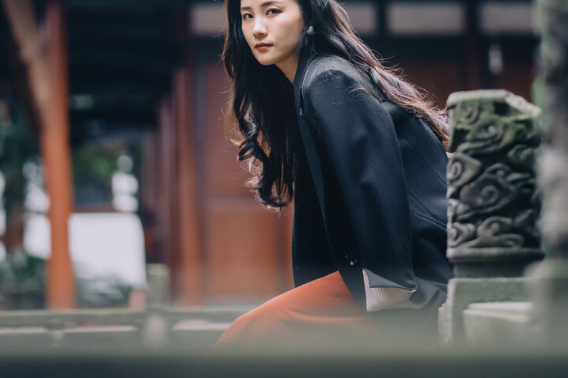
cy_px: 91
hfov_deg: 14.5
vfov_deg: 9.6
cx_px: 290
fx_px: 2239
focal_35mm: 142
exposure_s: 1/250
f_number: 1.8
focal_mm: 85
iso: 200
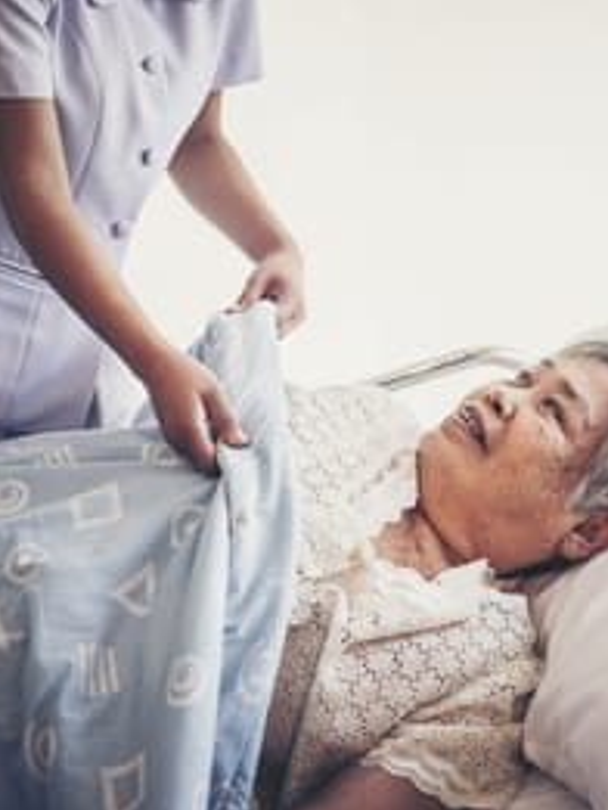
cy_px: 410
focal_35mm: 103
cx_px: 366
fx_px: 2410
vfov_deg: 19.1
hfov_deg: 14.4
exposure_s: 1/60
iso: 320
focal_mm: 70
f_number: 4
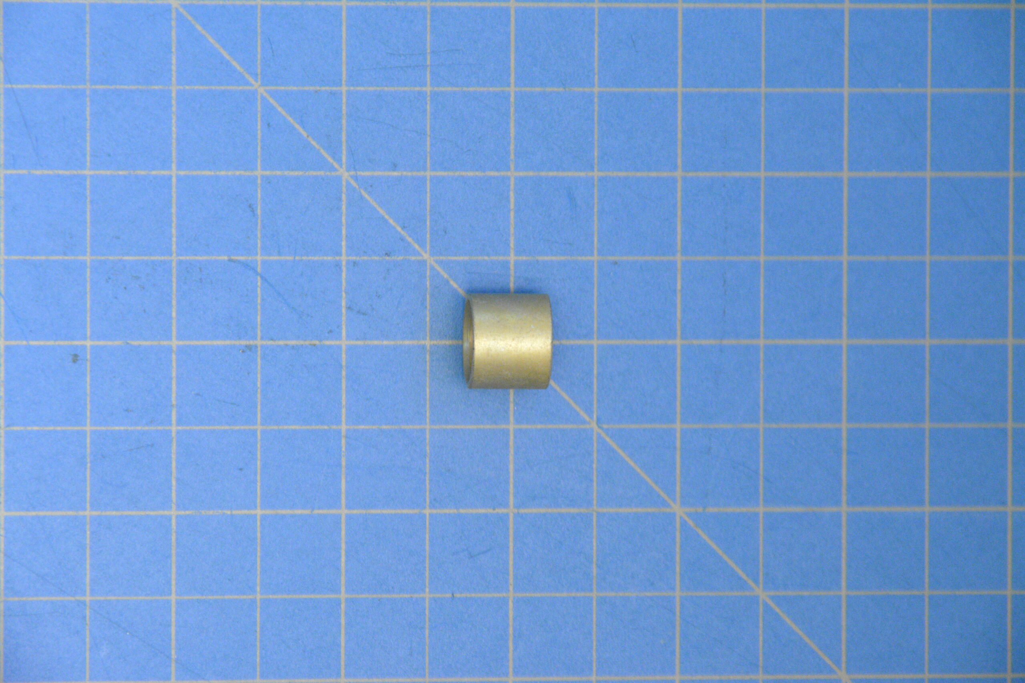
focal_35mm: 300
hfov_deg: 6.9
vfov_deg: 4.6
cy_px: 342
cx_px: 512
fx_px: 8542
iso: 6400
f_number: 8
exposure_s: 1/6
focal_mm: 200
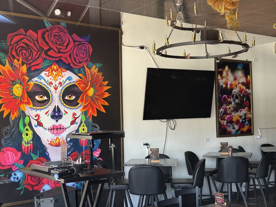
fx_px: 383
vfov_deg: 30.3
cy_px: 104
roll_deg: +1.0
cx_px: 138
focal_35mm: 48
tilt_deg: +3.5
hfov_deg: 39.7
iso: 100
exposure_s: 1/70
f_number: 1.78
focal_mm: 6.76
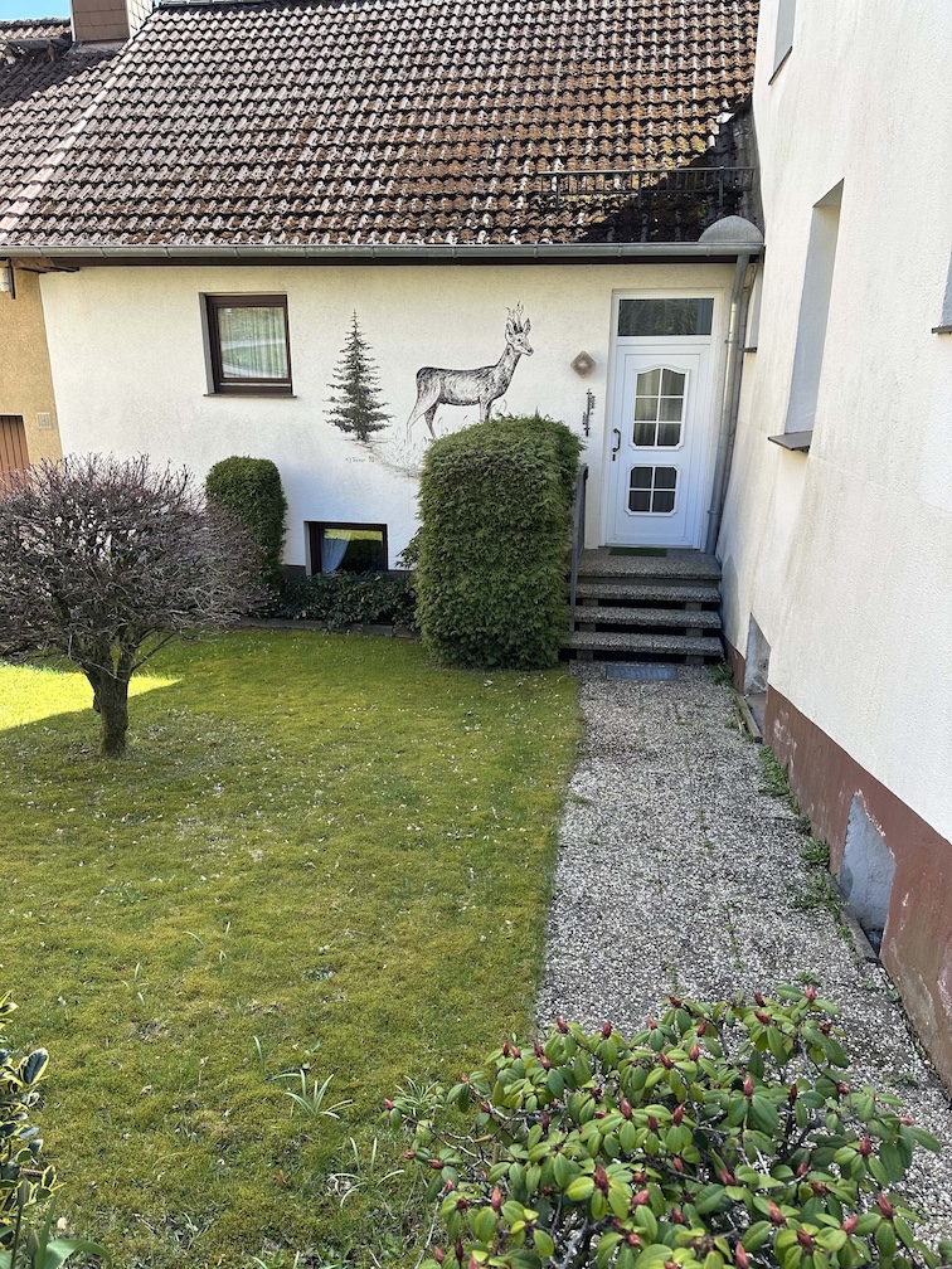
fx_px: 880
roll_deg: -2.2
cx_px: 476
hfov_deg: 56.8
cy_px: 634
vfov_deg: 71.6
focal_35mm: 24
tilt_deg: -17.2
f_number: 1.78
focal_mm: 6.86
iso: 80
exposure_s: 1/564
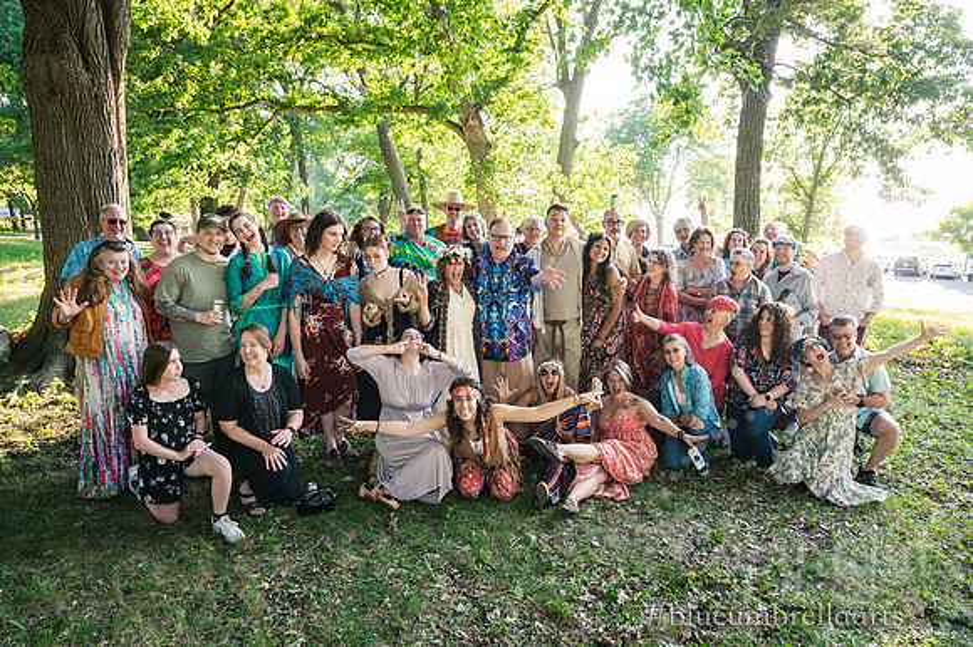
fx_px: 702
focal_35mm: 26
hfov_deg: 69.4
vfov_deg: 49.5
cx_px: 486
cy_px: 324
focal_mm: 26
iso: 800
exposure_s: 1/250
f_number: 5.6
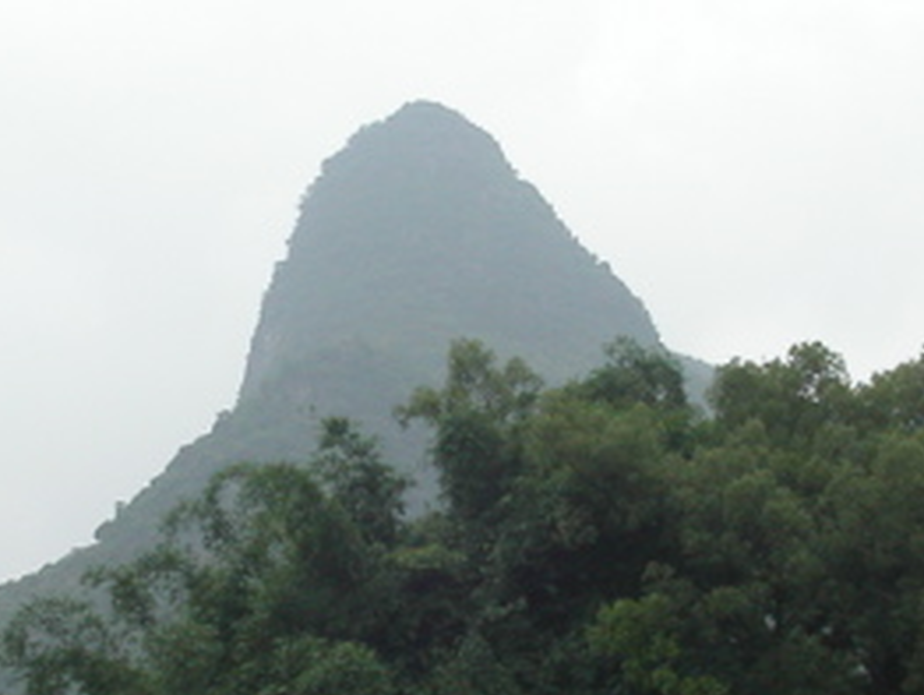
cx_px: 430
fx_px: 3260
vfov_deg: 12.1
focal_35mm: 122
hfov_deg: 16.1
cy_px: 586
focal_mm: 10.3
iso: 100
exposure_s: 1/180
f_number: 8
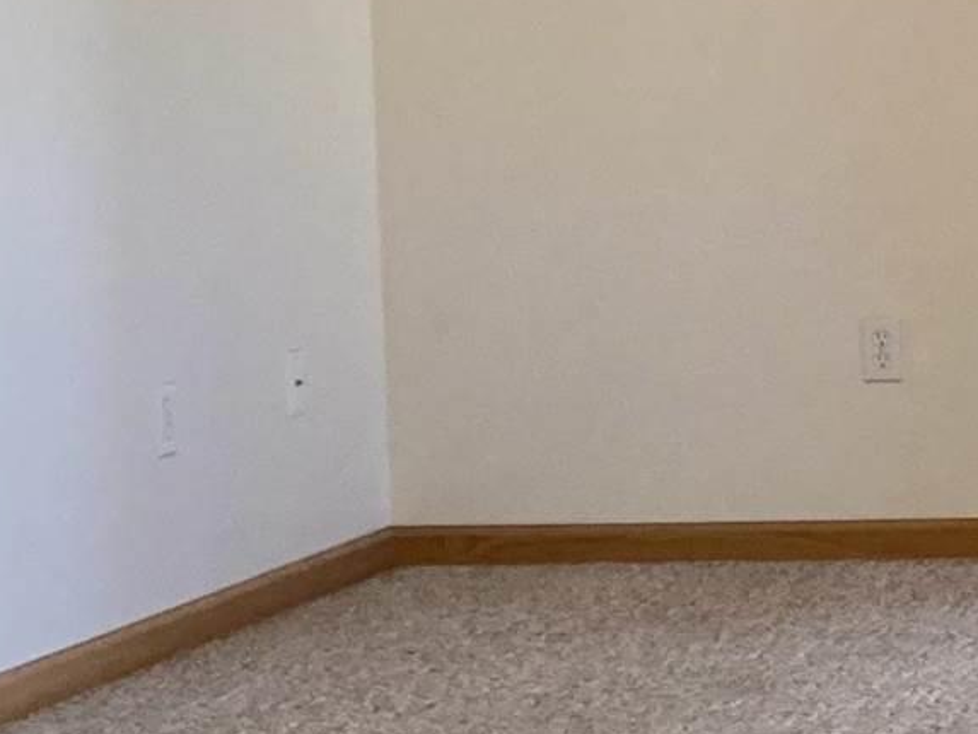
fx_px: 4239
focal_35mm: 150
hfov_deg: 12.7
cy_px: -22
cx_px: 1295
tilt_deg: -0.6
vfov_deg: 9.8
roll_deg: +1.6
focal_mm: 3.99
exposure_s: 1/120
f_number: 1.8
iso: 80
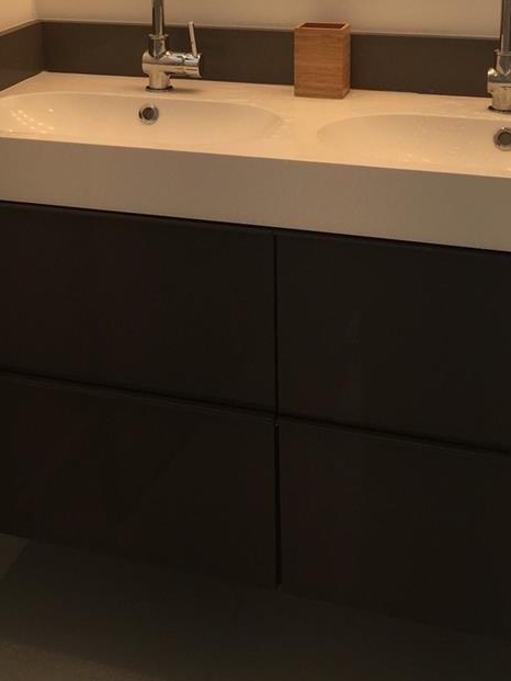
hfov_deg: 25.9
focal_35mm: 56
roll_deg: +2.1
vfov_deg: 32.1
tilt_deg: -8.7
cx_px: 161
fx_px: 1102
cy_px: 30
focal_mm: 4.15
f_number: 2.2
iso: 32
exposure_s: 1/316
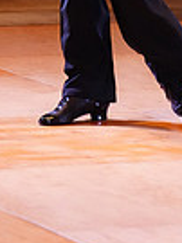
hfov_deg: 3.6
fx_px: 2879
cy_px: -119
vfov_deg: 4.8
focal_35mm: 410
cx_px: 260
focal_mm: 99
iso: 5000
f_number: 2.8
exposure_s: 1/400
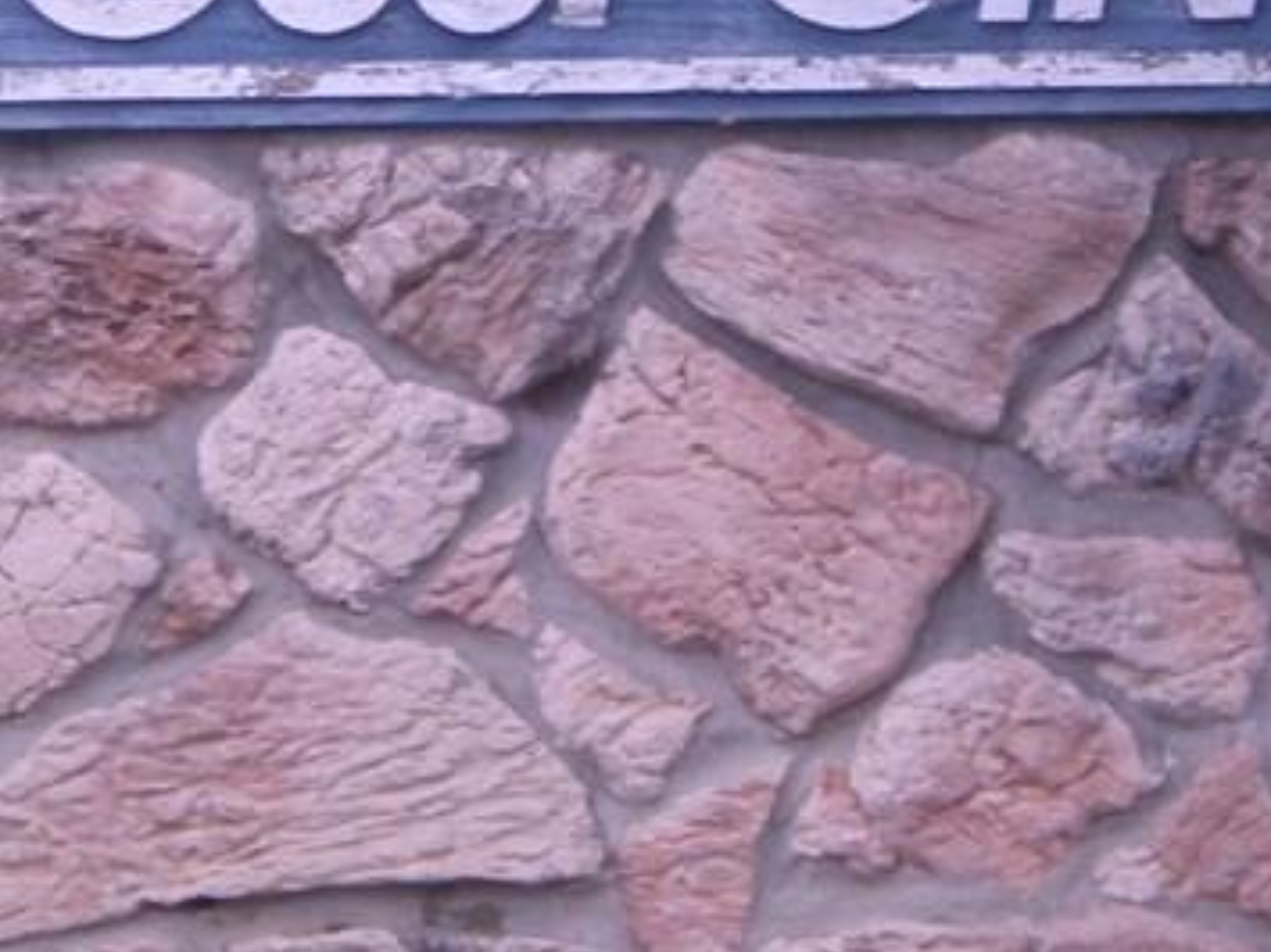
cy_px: 100
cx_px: 397
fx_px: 12076
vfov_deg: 4.5
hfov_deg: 6.0
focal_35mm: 329
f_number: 5.9
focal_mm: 18.9
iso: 200
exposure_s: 1/93
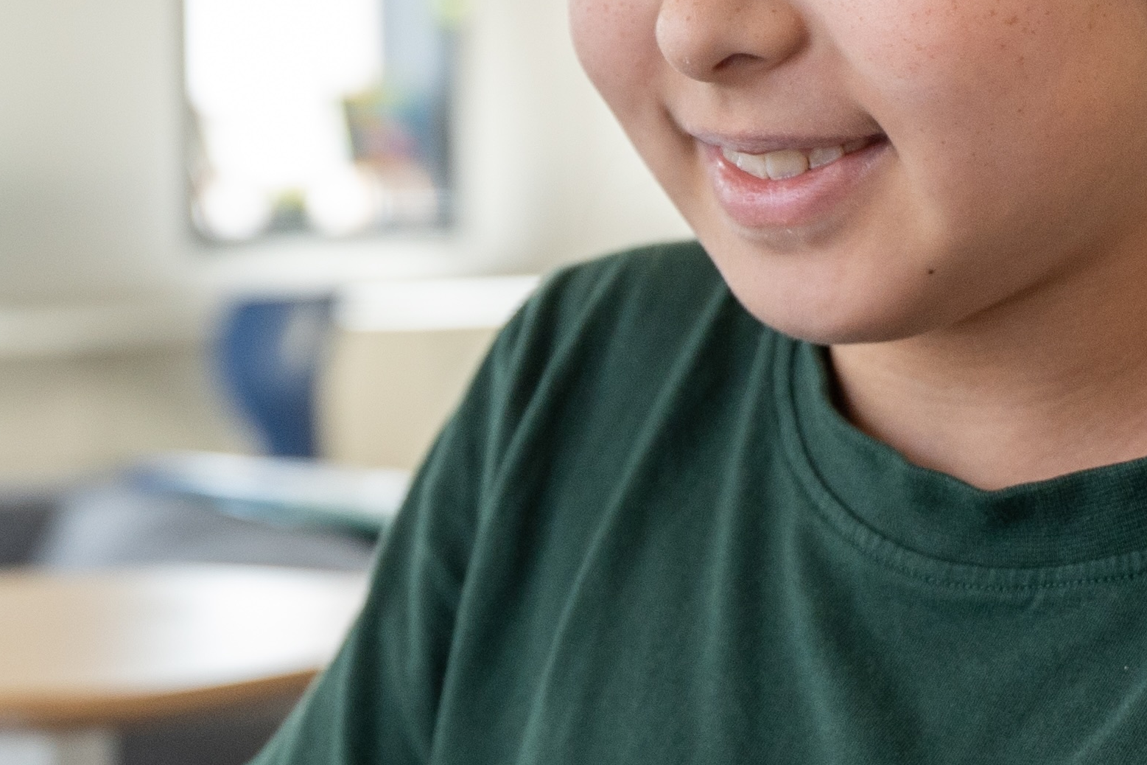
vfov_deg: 10.1
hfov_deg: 15.1
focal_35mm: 135
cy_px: 394
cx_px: 292
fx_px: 4315
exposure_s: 1/200
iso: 500
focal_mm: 30.1
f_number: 2.8
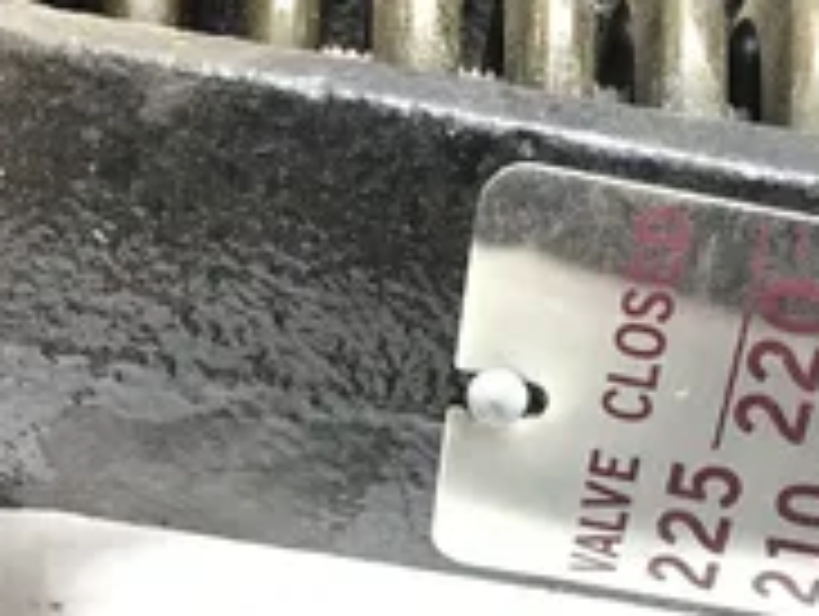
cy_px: 396
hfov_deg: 27.5
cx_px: 742
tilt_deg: -33.6
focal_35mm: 68
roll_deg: -6.3
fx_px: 1611
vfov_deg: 21.6
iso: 40
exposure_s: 1/30
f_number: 2.4
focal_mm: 3.3
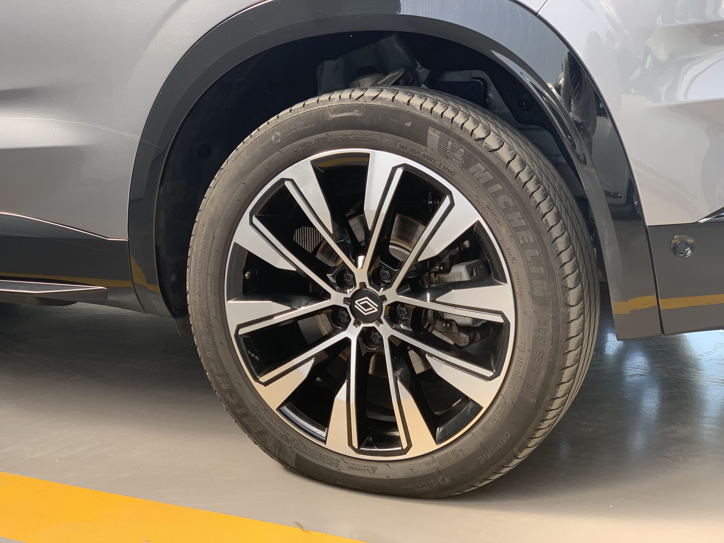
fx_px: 1088
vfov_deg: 28.0
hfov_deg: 36.8
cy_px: 272
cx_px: 362
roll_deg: +0.5
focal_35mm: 52
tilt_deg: -11.6
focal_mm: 6
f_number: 2.4
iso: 16
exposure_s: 1/70
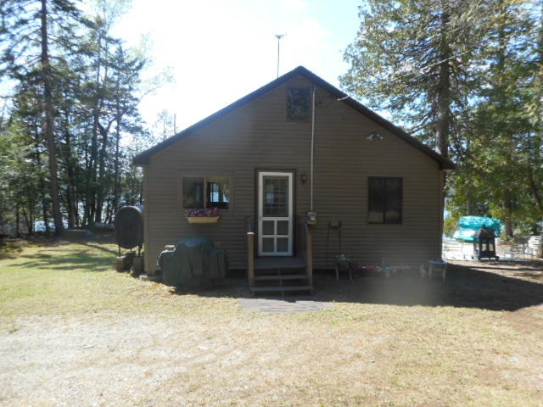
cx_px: 272
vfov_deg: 54.9
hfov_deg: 69.4
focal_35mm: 25
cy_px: 204
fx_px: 392
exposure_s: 1/200
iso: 80
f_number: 3.7
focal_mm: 4.5
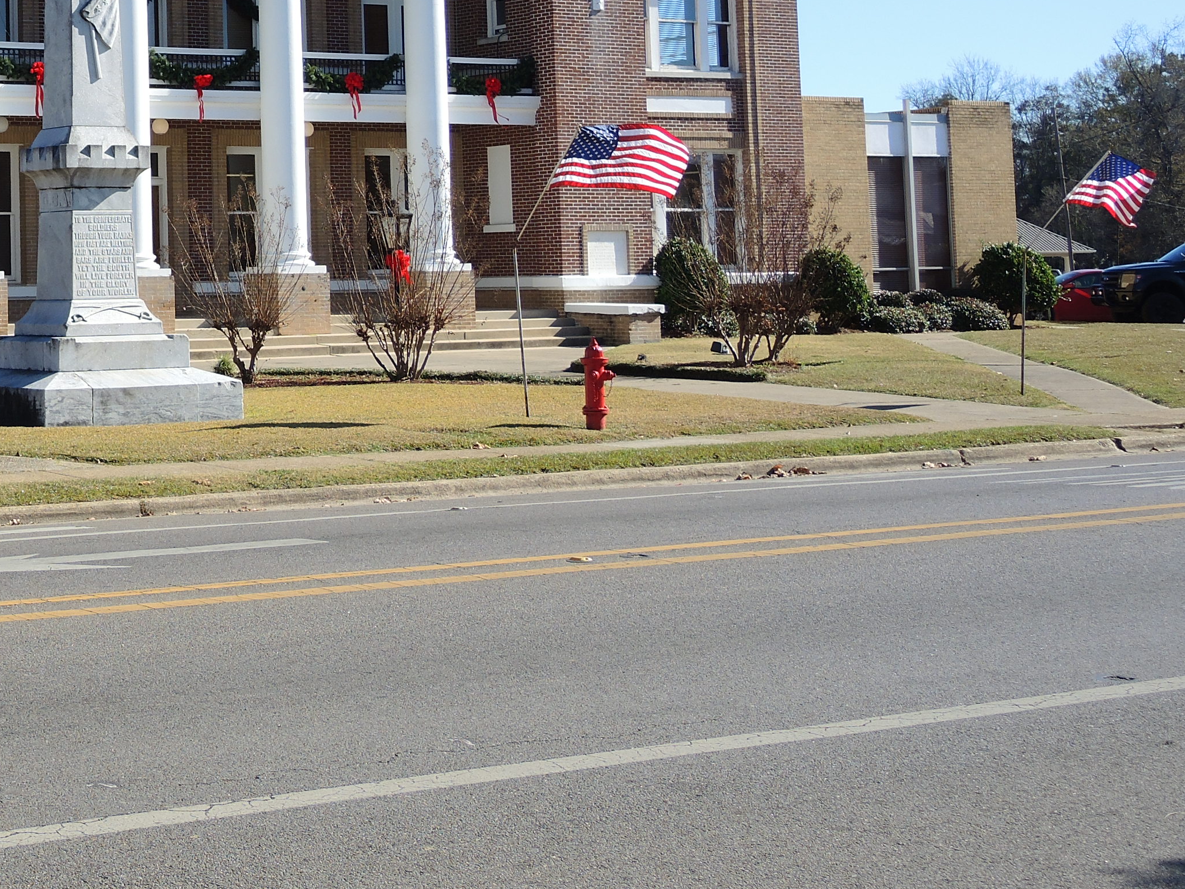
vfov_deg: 21.1
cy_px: 73
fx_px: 2328
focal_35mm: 68
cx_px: 47
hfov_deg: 27.2
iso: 80
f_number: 2.5
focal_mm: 7.6
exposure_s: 1/1250
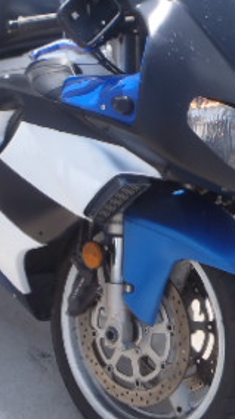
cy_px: 160
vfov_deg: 30.5
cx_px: 118
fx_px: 765
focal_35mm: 69
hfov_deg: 17.5
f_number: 4.5
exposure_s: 1/400
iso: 80
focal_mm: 5
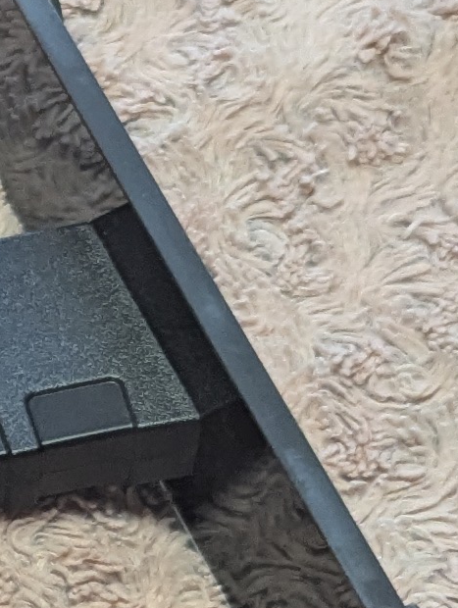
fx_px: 2780
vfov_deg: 12.3
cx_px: -597
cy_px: 646
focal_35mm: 158
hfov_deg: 8.7
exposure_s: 1/92.6
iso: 541
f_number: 1.85
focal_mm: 6.81
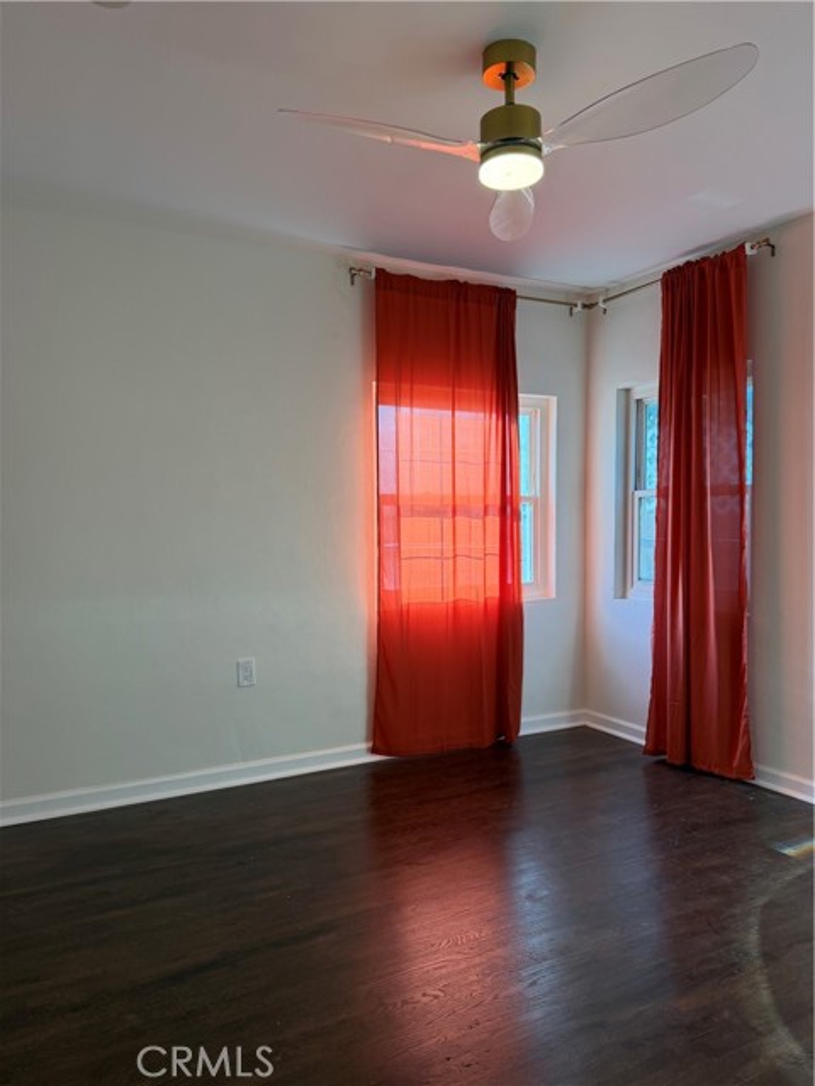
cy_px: 543
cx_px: 408
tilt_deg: -1.2
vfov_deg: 71.6
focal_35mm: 24
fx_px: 753
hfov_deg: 56.8
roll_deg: -0.9
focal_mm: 6.76
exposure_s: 1/203
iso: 125
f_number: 1.78
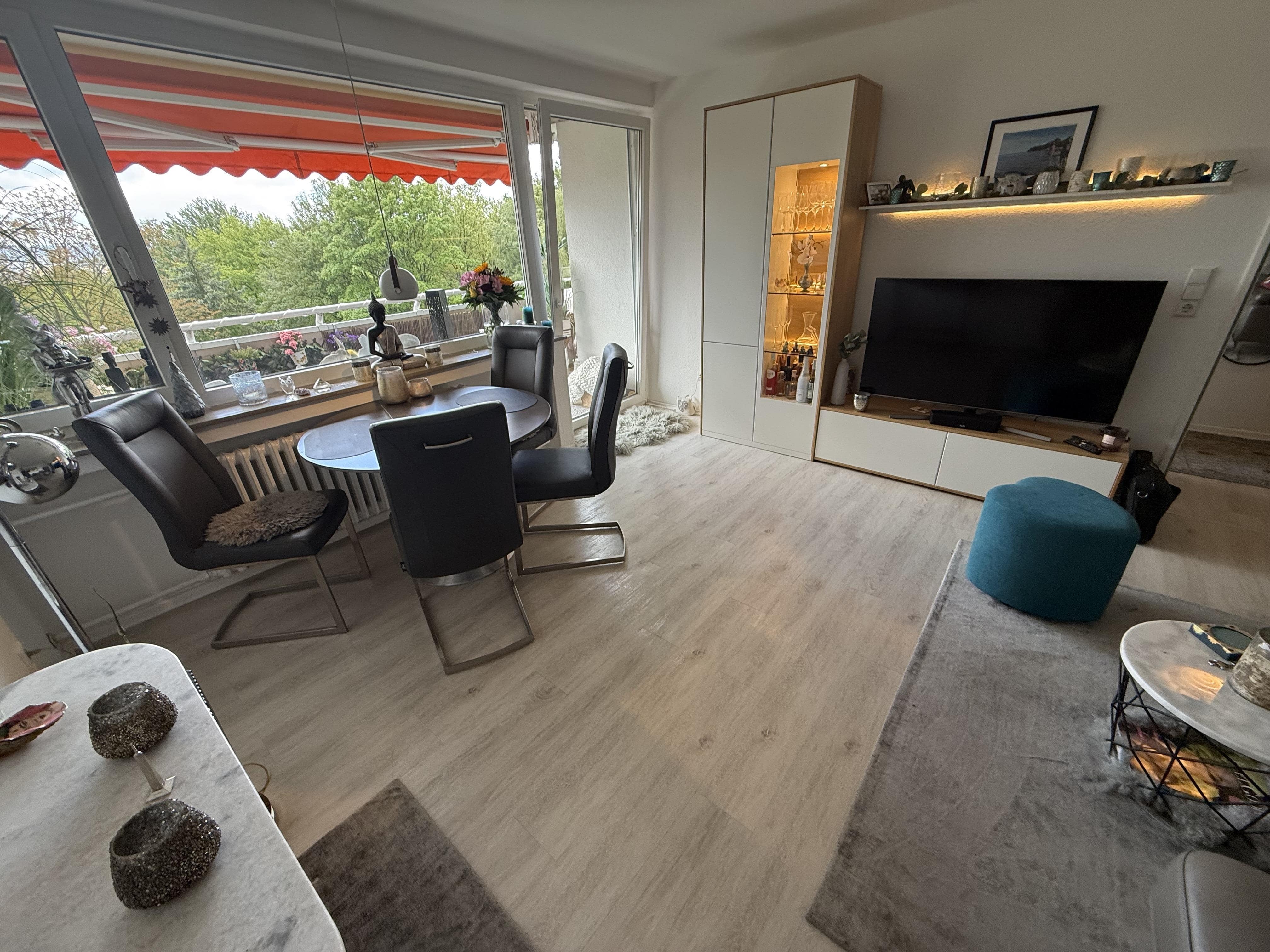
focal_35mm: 14
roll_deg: +2.4
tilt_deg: -25.4
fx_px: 514
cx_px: 635
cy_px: 476
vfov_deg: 85.7
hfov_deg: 102.1
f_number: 2.2
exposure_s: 1/100
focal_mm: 2.22
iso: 125
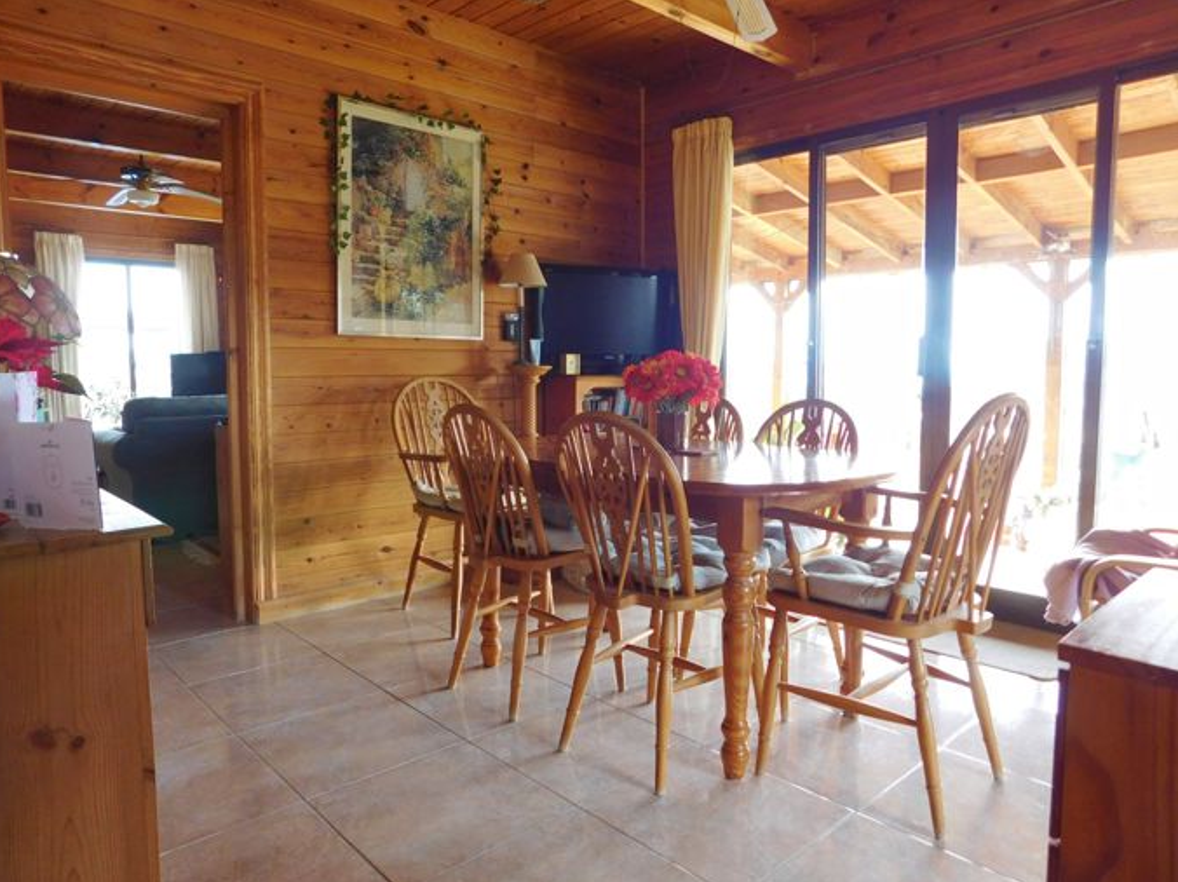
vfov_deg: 56.7
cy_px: 429
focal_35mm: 24
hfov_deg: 71.6
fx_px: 816
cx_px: 595
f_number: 3
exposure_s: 1/30
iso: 200
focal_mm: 4
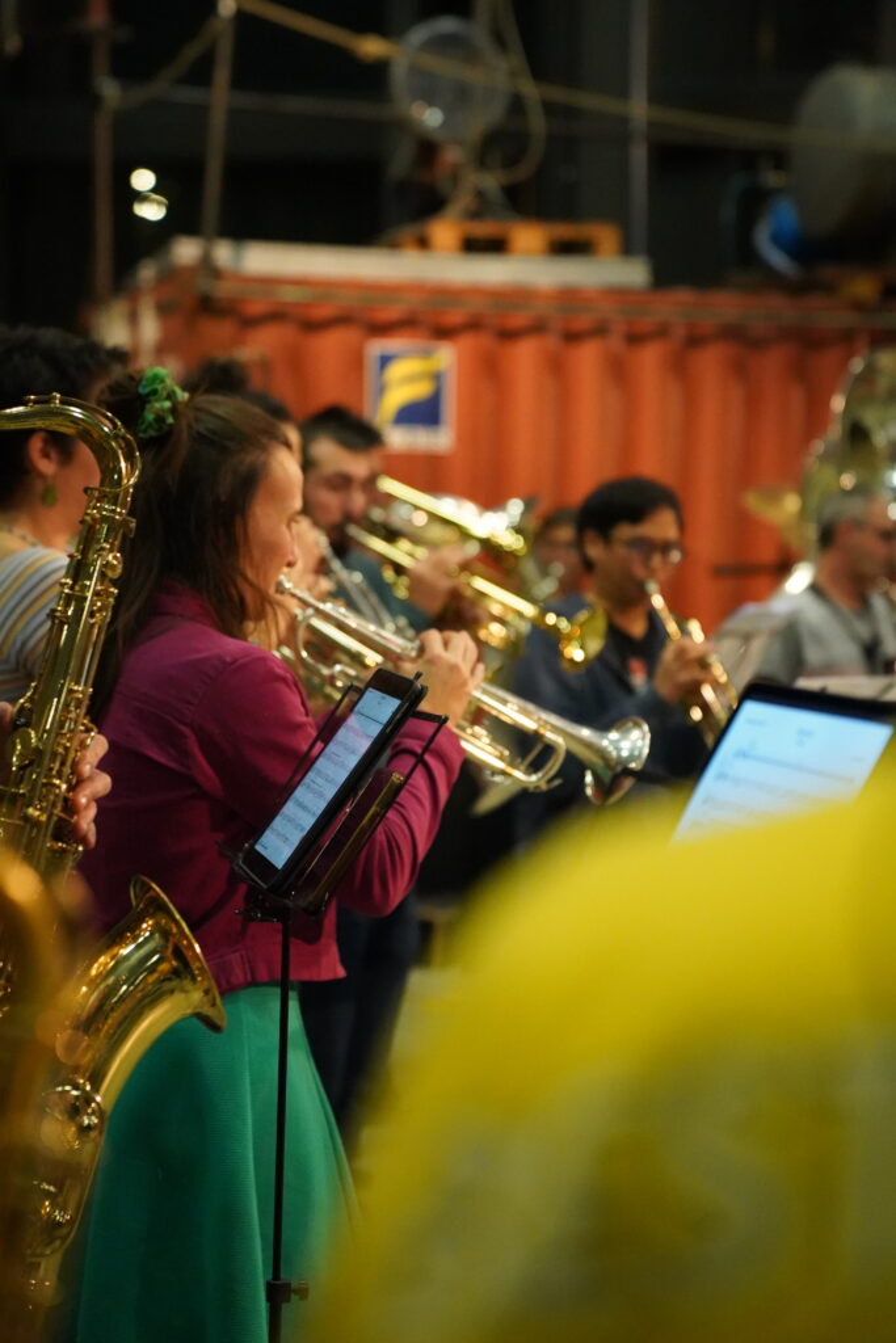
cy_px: 672
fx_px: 2612
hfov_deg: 19.5
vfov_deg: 28.8
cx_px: 448
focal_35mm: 70
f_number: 2.8
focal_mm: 70
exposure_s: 1/640
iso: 12800
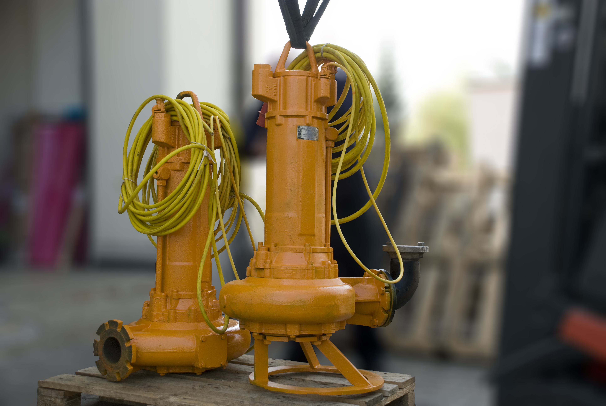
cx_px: 303
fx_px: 809
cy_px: 203
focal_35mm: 48
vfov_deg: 28.2
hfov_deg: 41.1
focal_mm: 32
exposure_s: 1/125
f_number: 5.6
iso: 160
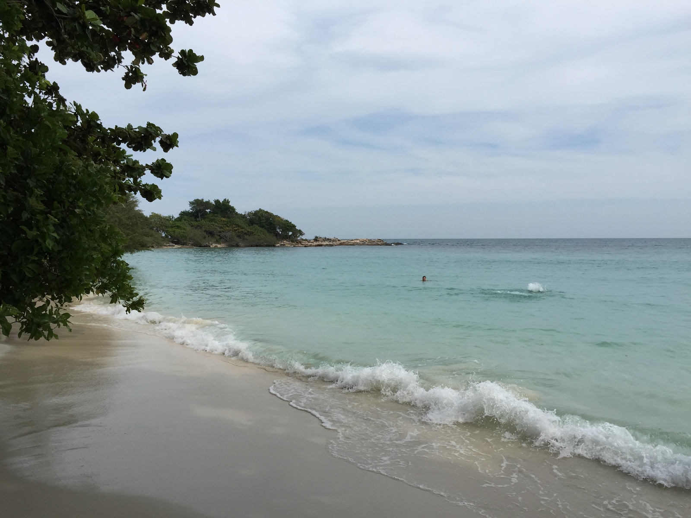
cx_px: 346
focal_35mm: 29
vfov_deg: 48.2
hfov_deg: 61.7
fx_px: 579
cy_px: 259
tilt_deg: -2.1
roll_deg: -0.3
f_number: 2.2
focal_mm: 4.15
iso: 32
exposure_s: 1/3049
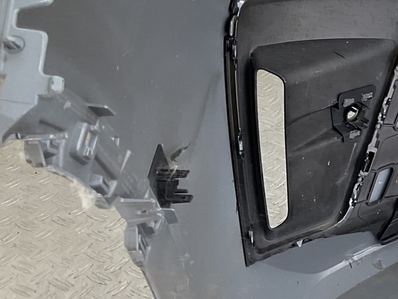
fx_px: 1023
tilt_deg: -30.3
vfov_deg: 16.6
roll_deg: -7.6
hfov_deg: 19.7
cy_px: 101
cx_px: 557
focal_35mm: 89
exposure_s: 1/107
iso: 16
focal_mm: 3
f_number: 1.8
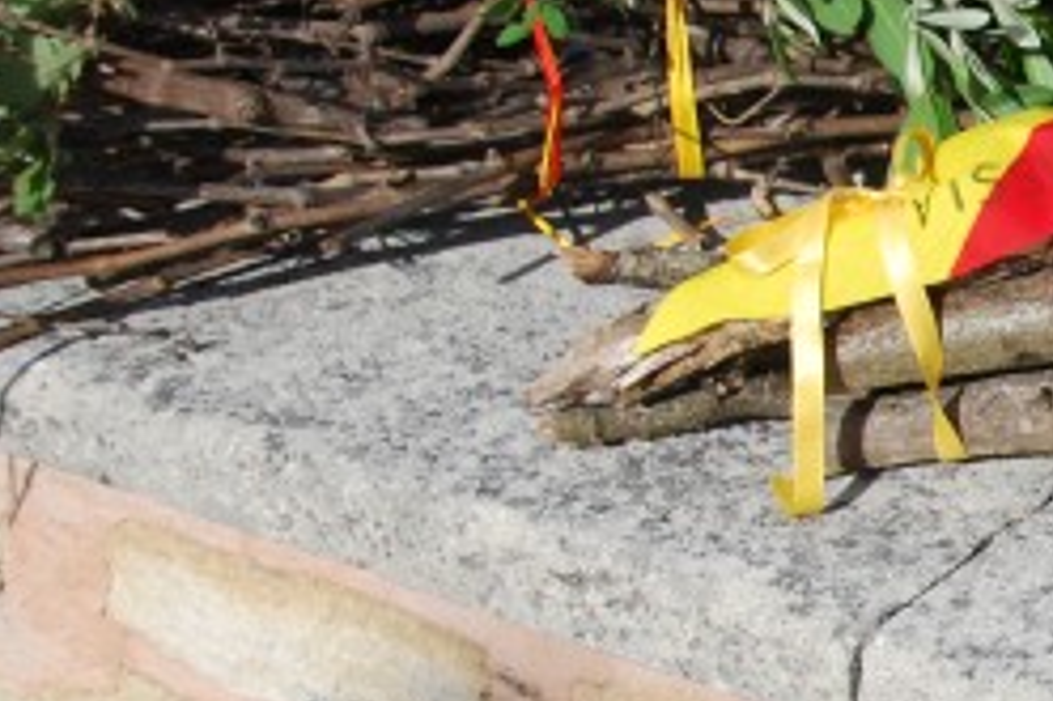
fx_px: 4291
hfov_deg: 13.2
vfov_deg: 9.3
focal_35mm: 147
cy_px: 574
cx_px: 1622
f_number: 8
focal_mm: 27
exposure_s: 1/250
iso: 100
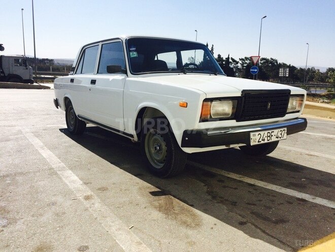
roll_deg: -2.5
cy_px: 126
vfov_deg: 48.2
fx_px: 281
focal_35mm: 29
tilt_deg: -11.5
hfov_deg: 61.7
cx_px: 168
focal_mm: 4.15
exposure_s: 1/3731
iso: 32
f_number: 2.2
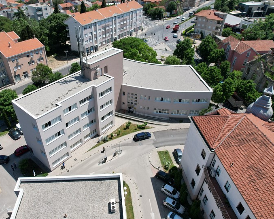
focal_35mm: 25
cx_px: 115
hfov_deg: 67.7
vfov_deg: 56.8
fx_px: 203
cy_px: 109
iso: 140
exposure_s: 1/2500
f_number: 2.8
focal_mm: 8.38
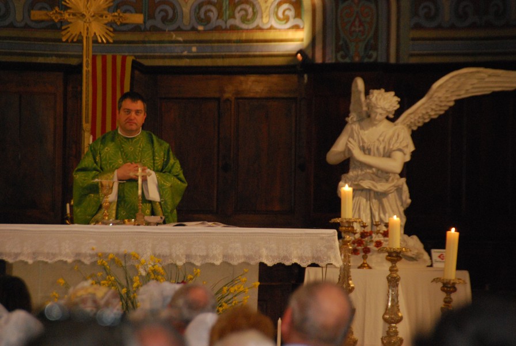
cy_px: 173
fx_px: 4306
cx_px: 258
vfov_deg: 4.6
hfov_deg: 6.9
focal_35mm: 300
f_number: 5.6
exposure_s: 1/60
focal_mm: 200
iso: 1600
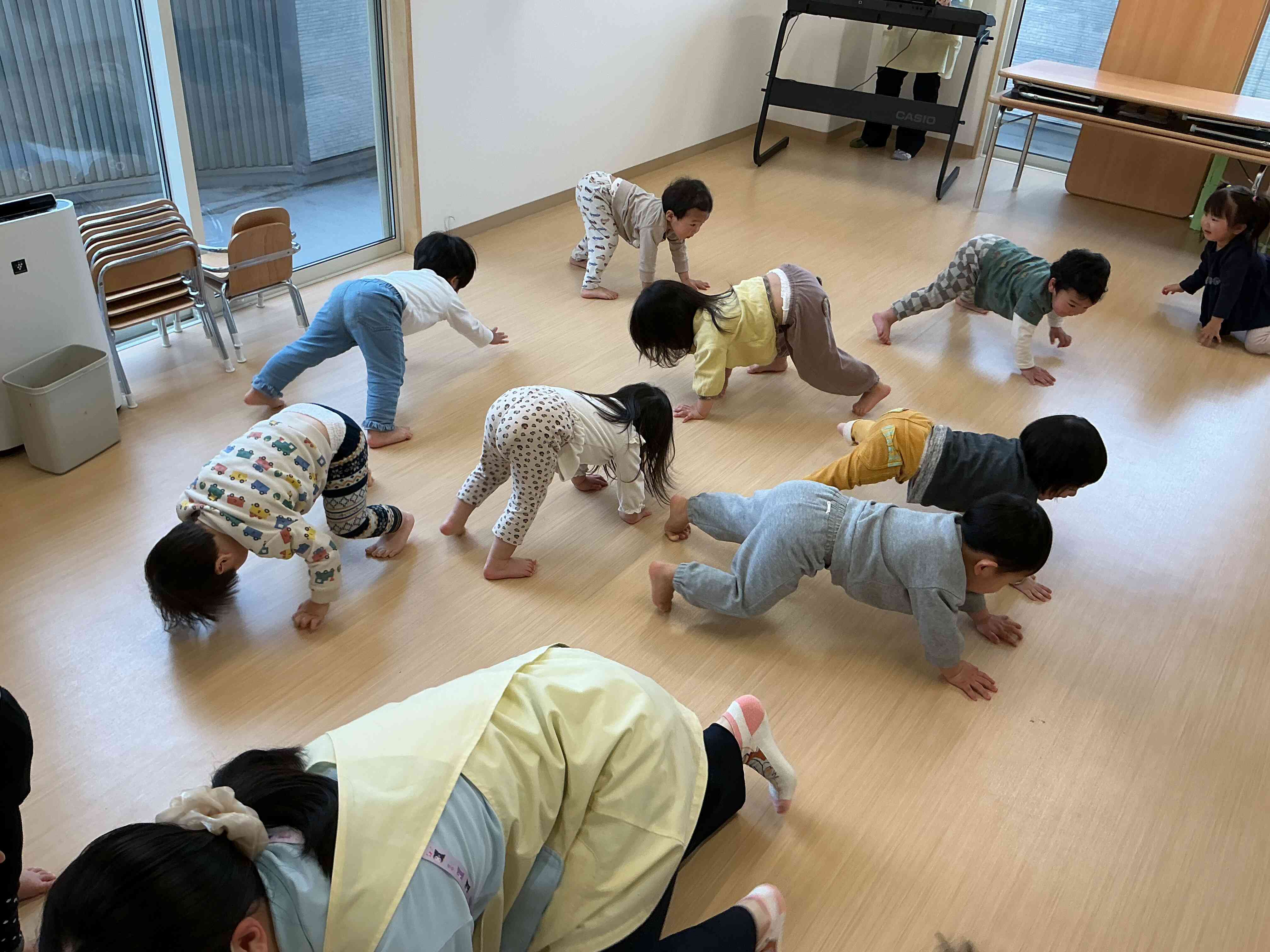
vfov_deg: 48.2
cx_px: 635
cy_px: 476
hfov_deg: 61.7
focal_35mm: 29
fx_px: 1064
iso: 40
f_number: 1.8
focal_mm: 3
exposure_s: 1/120
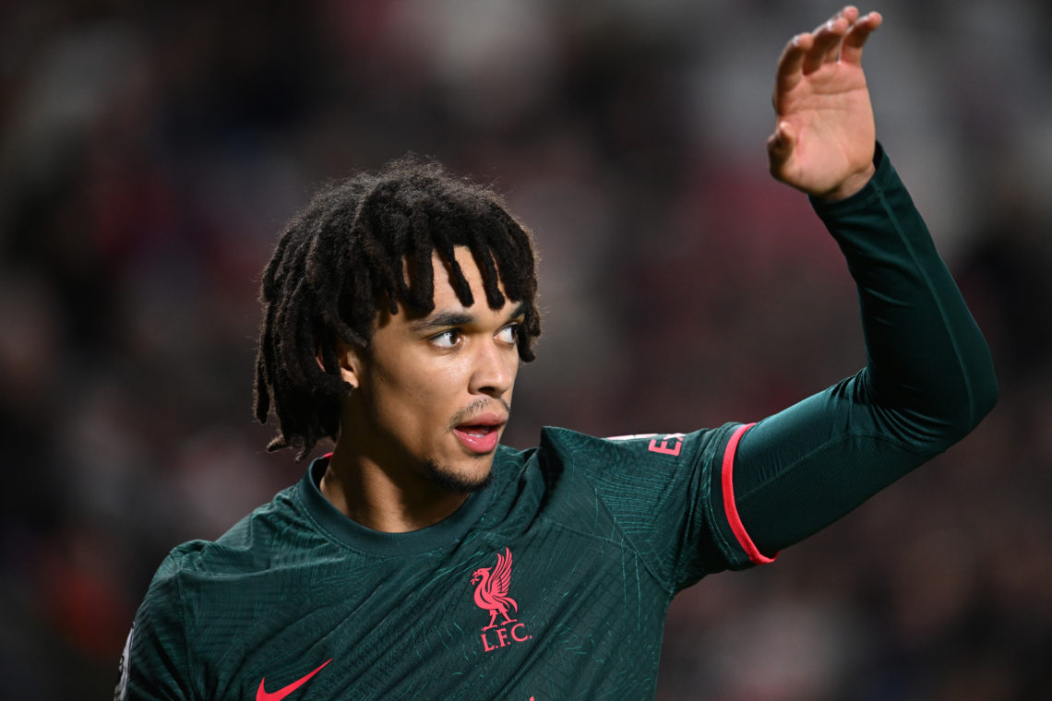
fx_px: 11688
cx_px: 526
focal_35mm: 400
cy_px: 350
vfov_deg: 3.4
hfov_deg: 5.2
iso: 2000
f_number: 2.8
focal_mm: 400
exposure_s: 1/1000
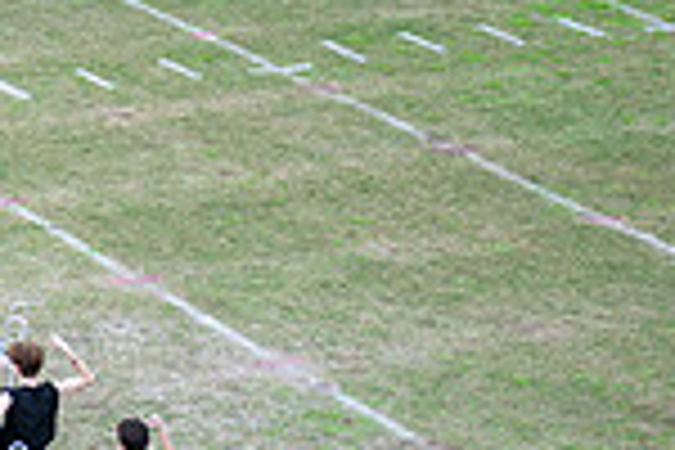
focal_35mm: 225
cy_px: 529
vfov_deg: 6.1
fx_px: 4218
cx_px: -387
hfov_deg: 8.9
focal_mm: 58
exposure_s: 1/1250
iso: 250
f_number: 2.8
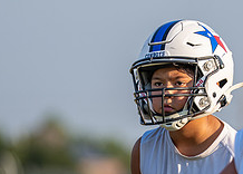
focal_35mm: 555
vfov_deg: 2.6
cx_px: 191
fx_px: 3833
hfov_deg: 3.6
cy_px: 168
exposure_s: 1/2000
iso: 200
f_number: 2.8
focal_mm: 182
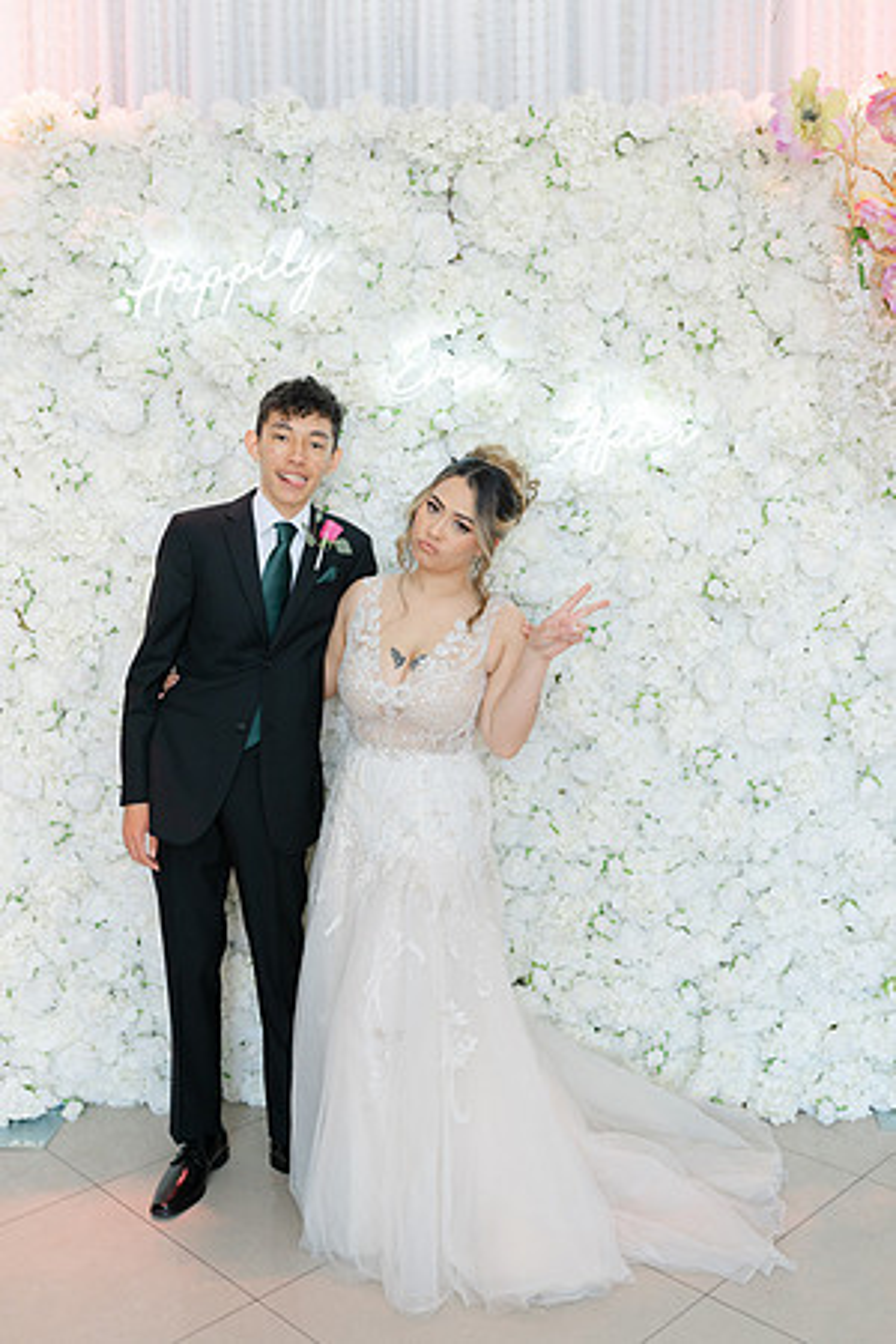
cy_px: 672
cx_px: 448
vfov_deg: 54.4
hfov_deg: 37.9
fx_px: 1307
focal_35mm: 35
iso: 400
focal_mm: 35
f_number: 4
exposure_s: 1/160
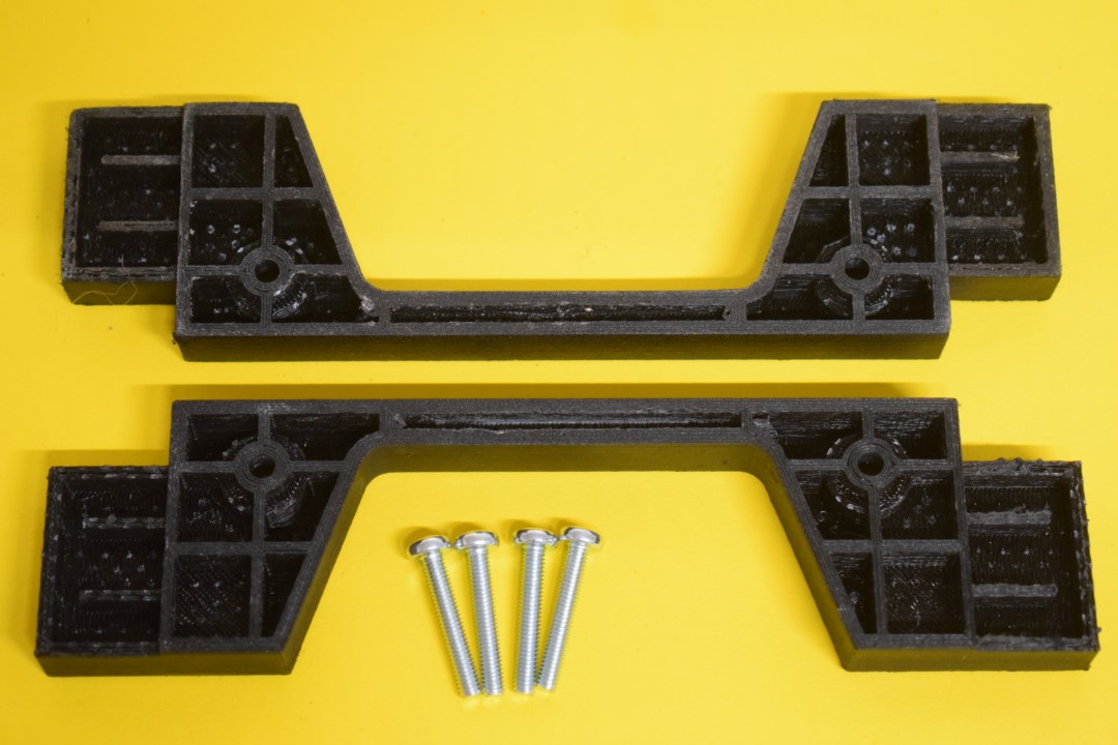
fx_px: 2562
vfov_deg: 16.6
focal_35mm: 82
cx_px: 559
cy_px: 372
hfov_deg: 24.6
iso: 3200
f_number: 5.6
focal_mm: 55
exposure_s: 1/80
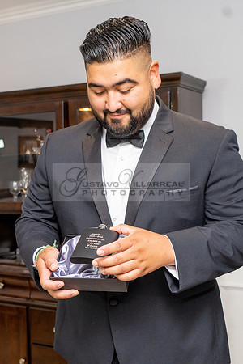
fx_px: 521
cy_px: 184
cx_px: 101
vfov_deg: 38.6
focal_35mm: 51
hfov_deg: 26.2
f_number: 4
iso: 640
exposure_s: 1/160
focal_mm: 34
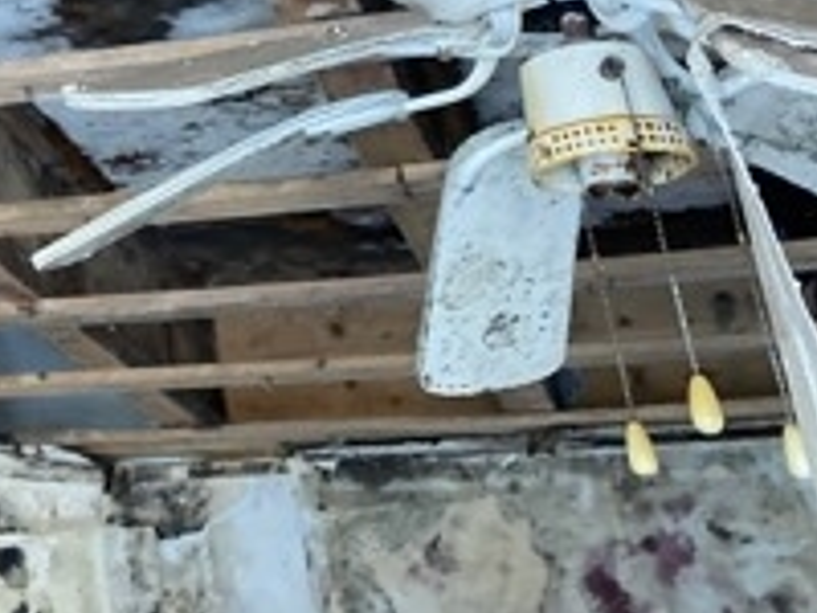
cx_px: -408
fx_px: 1959
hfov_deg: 20.3
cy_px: -294
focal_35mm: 83
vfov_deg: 16.3
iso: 400
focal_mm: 4.25
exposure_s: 1/50
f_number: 1.8
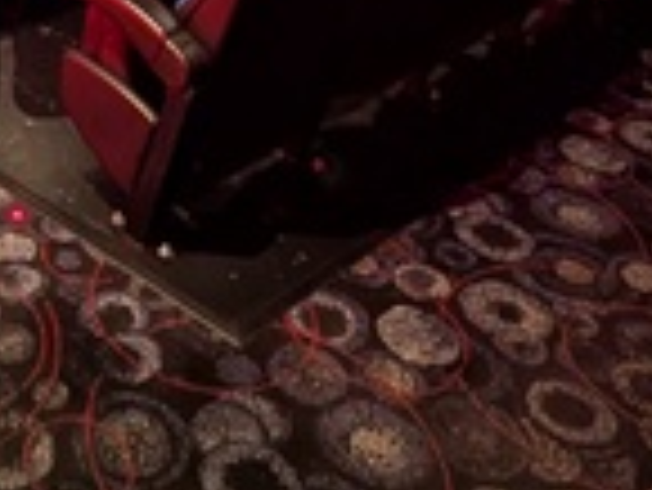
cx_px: -4
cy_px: -279
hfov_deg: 33.1
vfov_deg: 22.0
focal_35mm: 53
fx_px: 999
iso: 391
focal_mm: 2.23
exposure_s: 1/23.8
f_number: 1.95
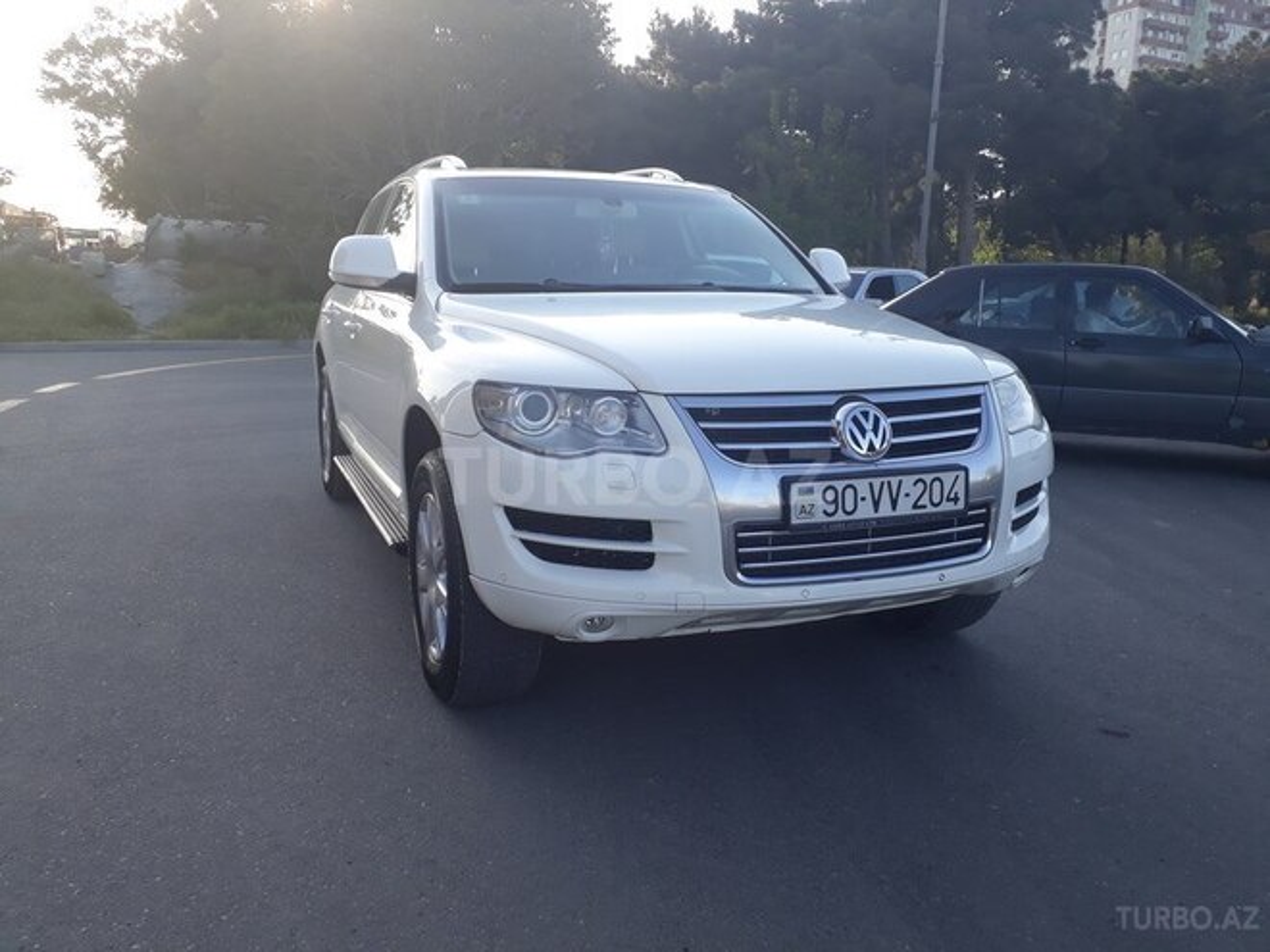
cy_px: 476
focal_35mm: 27
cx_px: 635
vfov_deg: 51.4
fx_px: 991
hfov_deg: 65.3
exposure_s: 1/445
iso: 40
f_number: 1.9
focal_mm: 3.6
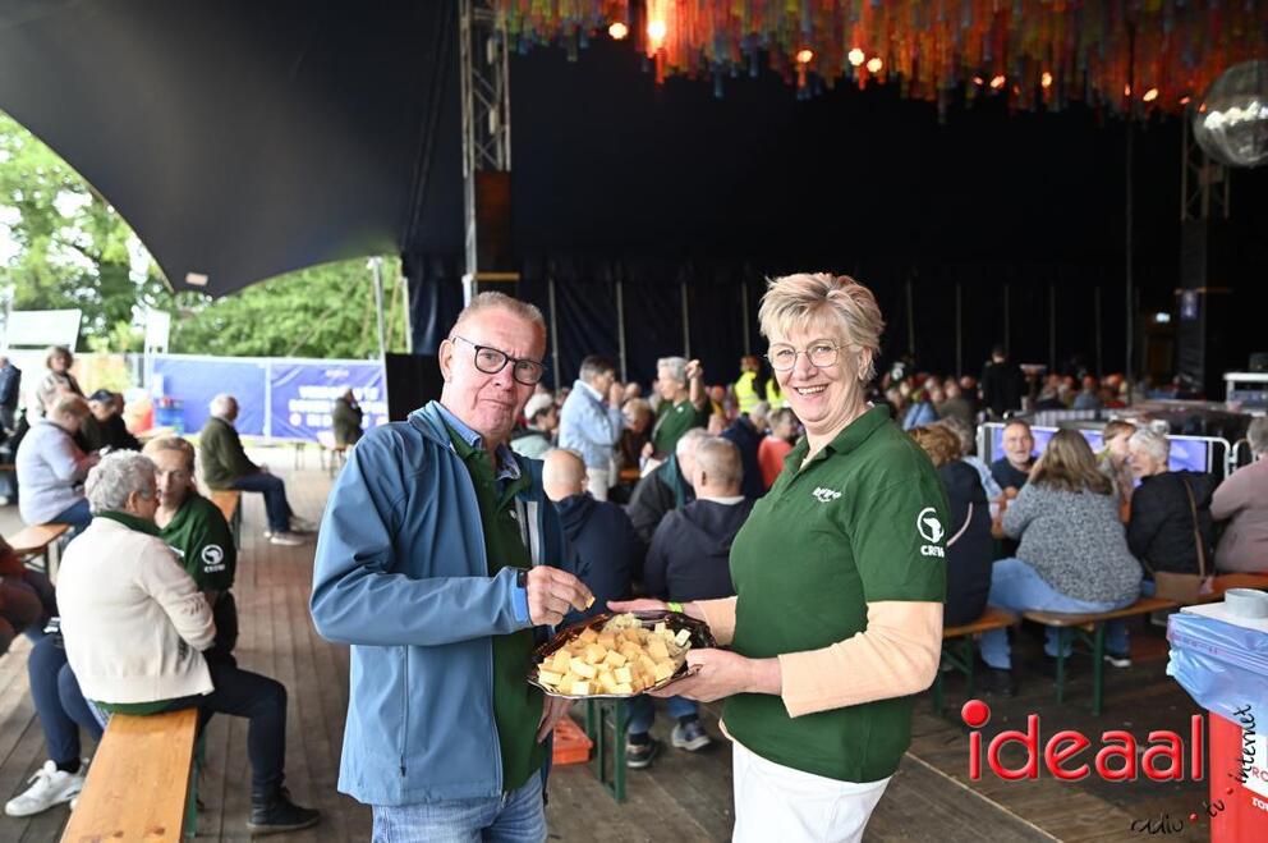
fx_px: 985
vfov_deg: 46.3
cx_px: 634
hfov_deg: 65.5
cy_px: 422
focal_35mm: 28
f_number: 2.8
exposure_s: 1/200
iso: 400
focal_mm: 28
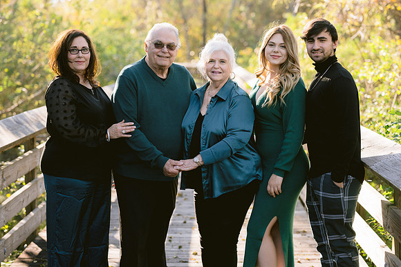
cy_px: 138
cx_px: 193
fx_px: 981
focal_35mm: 88
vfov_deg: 15.5
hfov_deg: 23.1
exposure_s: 1/1000
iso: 400
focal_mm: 85
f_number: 2.8
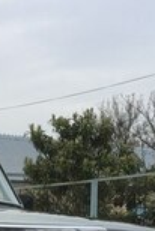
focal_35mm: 97
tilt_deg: -6.3
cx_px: -56
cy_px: 322
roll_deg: -0.2
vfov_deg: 19.0
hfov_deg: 13.5
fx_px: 625
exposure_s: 1/659
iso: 32
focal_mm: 4.15
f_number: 2.2
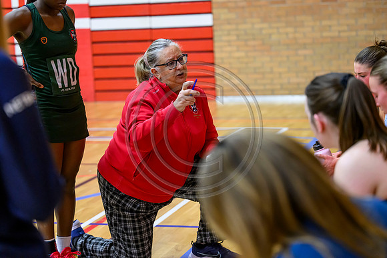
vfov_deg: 15.4
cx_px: 194
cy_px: 129
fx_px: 957
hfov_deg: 22.9
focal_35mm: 89
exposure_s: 1/400
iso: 4000
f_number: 2.8
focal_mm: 89
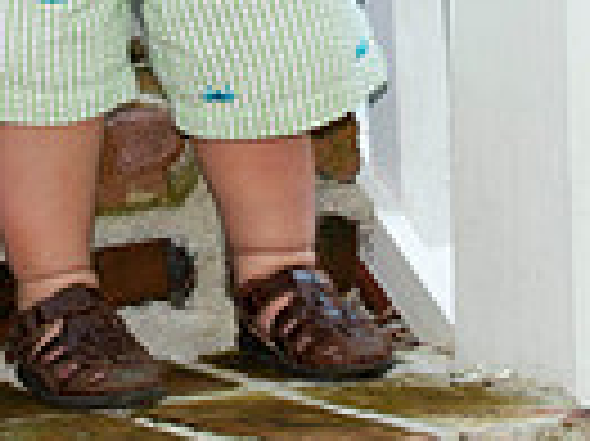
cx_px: 113
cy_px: -176
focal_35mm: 384
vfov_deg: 3.9
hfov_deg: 5.2
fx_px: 6539
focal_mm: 90
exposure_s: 1/100
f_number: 5.6
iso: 250
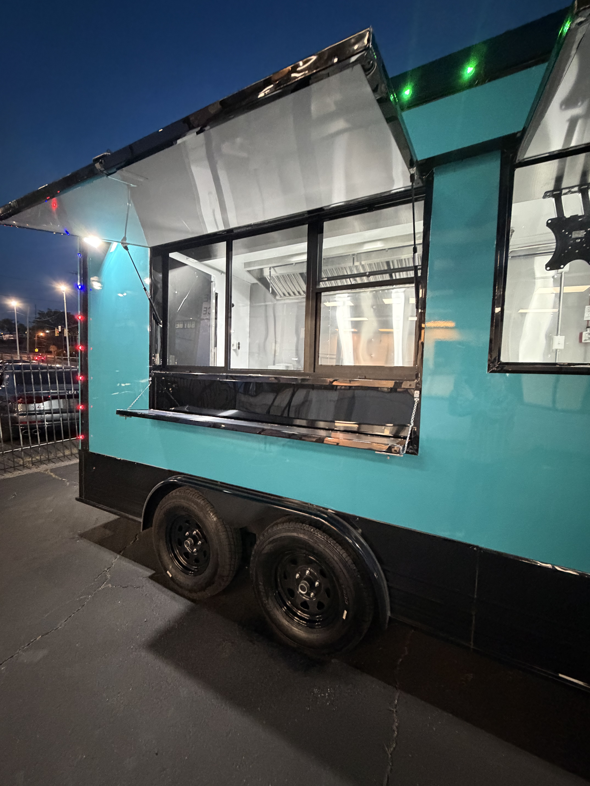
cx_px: 295
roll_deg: -1.8
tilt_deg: -6.6
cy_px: 393
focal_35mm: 14
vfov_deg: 102.1
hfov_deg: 85.7
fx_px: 318
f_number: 2.2
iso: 1000
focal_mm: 2.22
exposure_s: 1/40
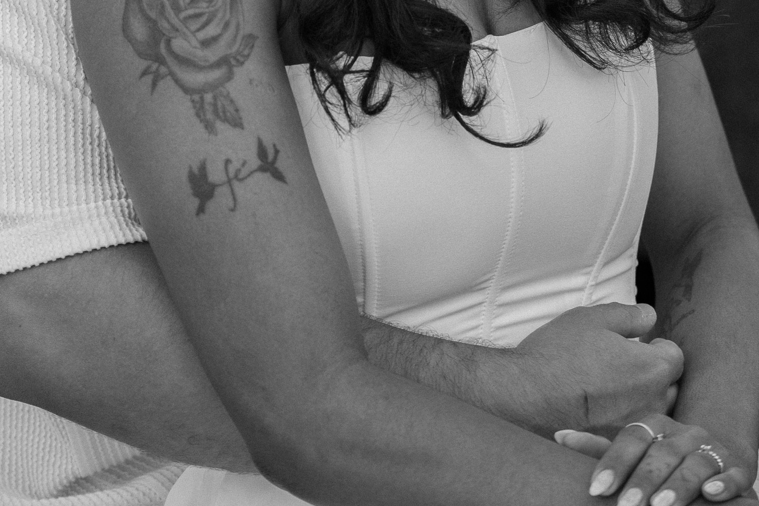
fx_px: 4427
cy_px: -364
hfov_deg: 9.8
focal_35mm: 210
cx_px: 373
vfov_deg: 6.4
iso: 100
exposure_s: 1/200
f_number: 2.2
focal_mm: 56
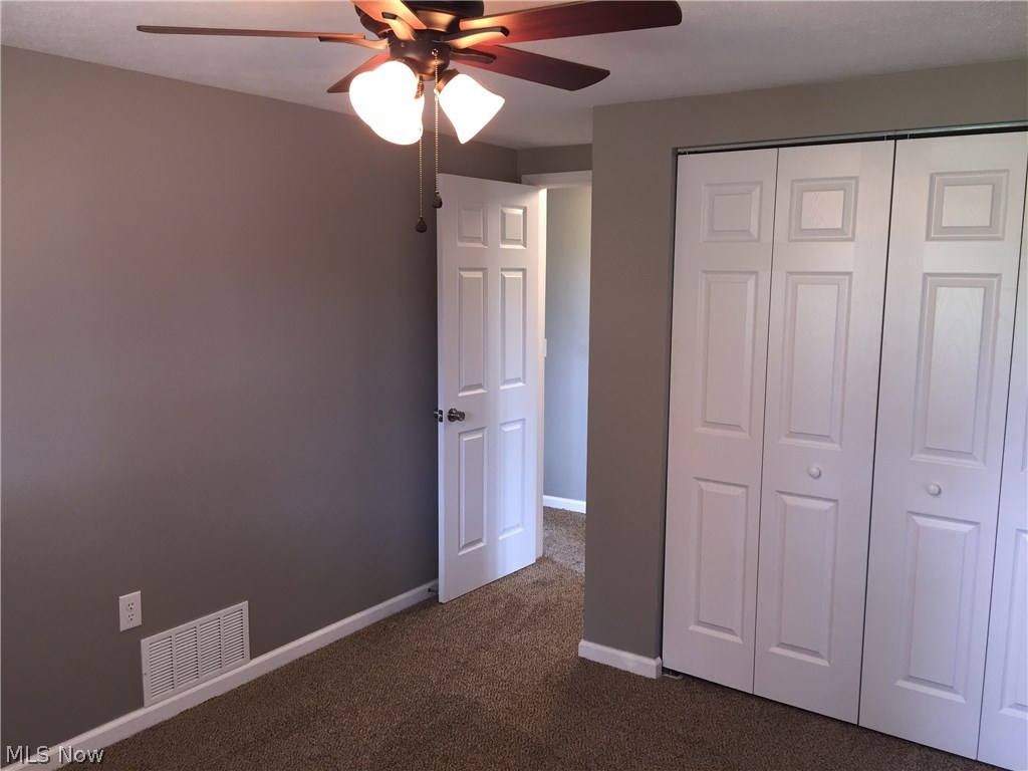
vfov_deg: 48.2
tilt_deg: -7.7
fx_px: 861
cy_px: 386
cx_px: 514
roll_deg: -1.9
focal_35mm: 29
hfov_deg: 61.7
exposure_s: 1/30
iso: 80
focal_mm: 4.15
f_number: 2.2
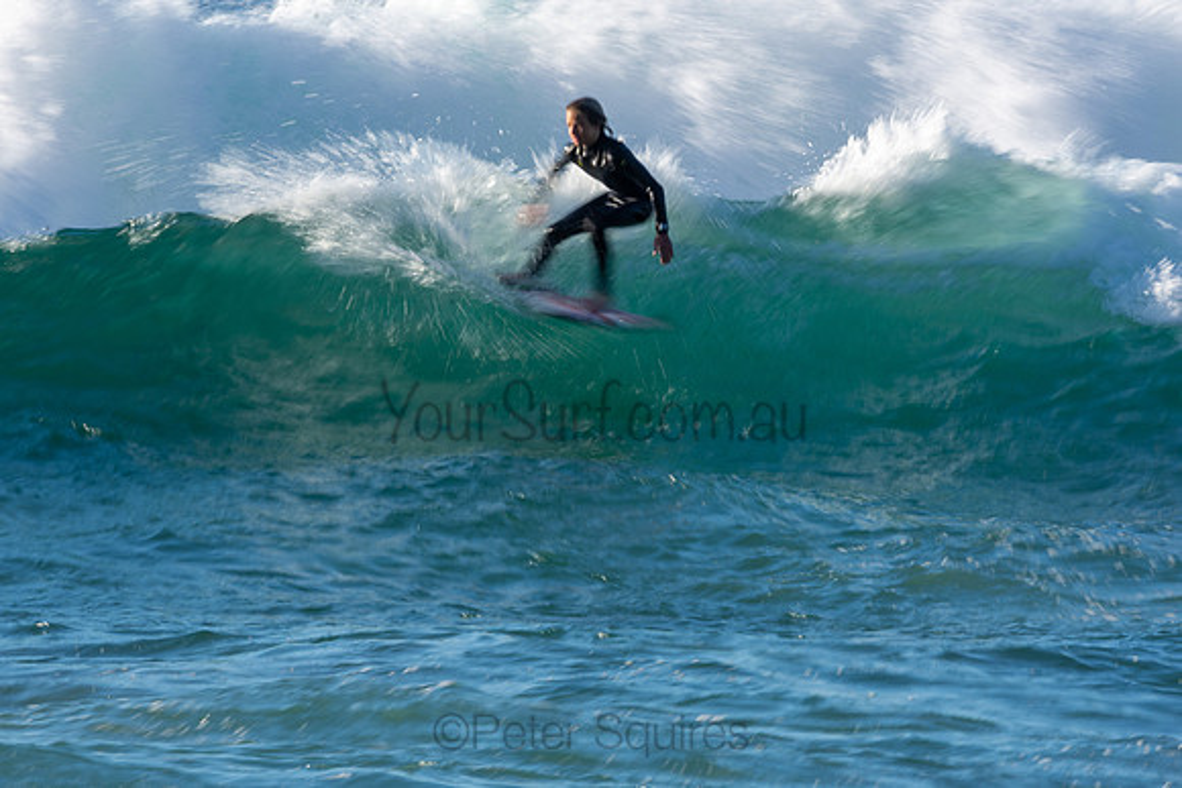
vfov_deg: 2.4
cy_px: 394
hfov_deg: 3.5
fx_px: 19211
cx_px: 591
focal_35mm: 585
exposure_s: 1/25
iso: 100
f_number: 22
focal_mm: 390
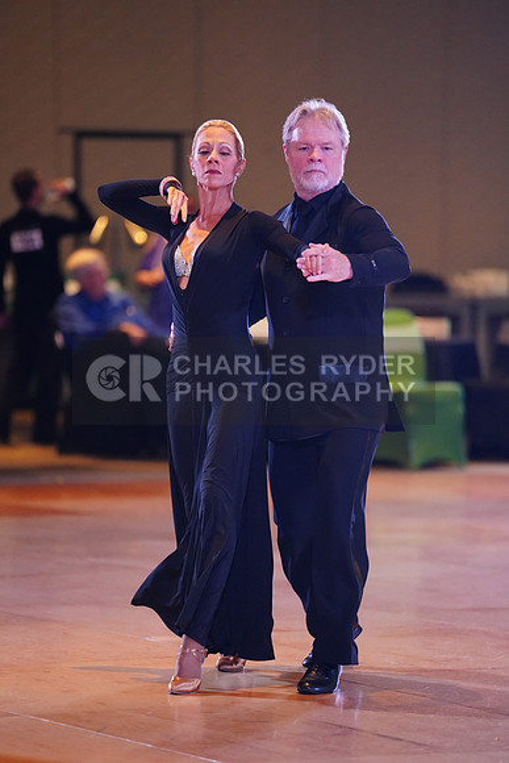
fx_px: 4239
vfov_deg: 10.3
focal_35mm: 200
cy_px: 382
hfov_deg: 6.9
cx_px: 254
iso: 5000
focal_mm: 200
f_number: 2.8
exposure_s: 1/400
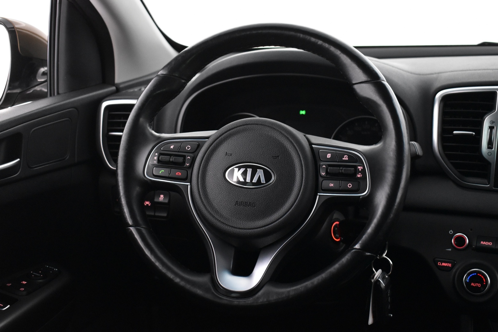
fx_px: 643
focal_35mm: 46
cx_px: 249
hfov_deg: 42.3
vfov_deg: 28.9
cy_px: 166
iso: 3200
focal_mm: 31
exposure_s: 1/25
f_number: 4.2
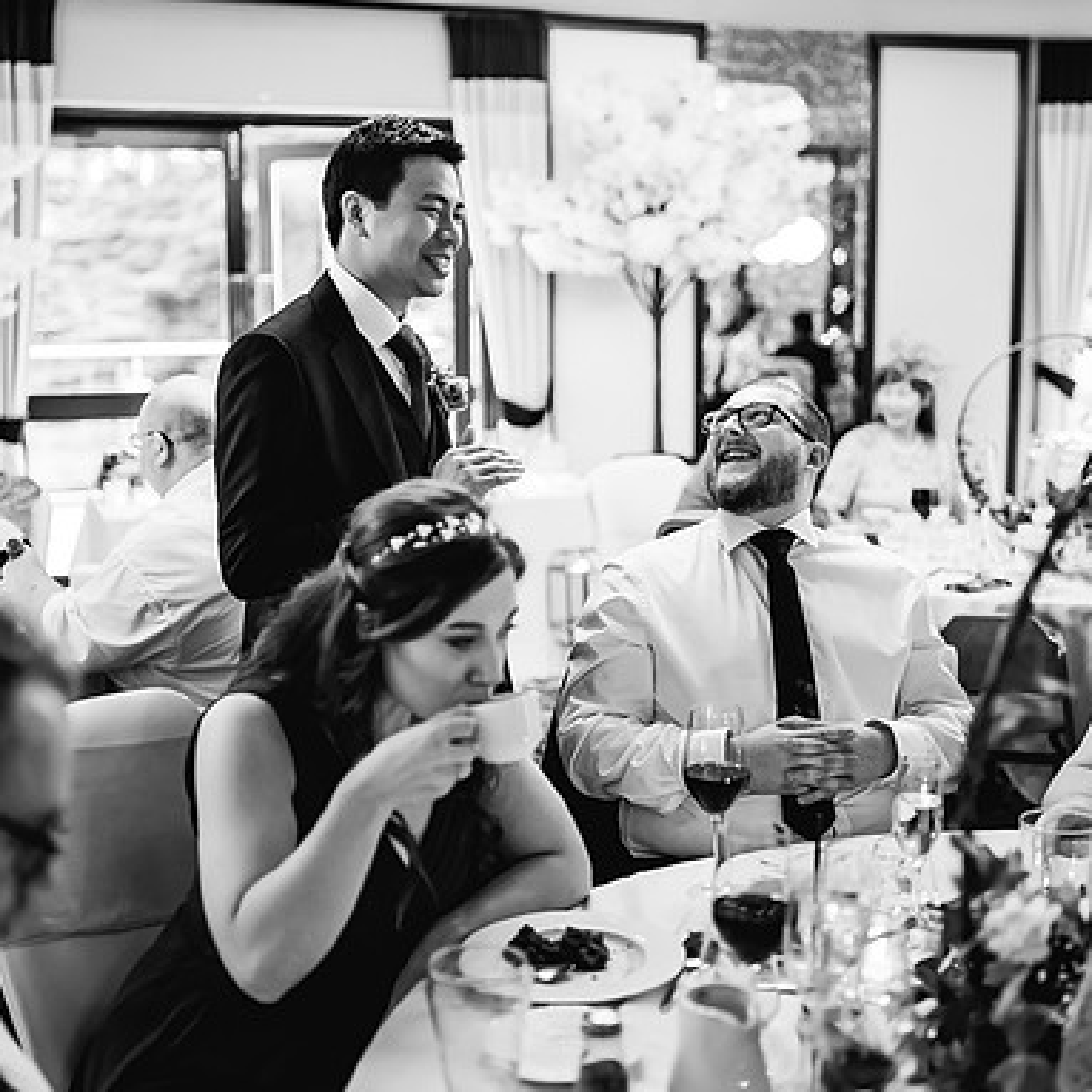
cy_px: 549
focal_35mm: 46
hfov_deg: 36.8
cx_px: 565
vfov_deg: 36.8
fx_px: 1642
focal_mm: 35
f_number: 1.4
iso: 1600
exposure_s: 1/250
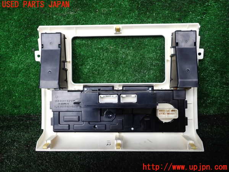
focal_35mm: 30
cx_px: 114
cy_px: 86
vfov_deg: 46.8
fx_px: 198
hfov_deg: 60.0
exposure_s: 1/60
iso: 125
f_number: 2.3
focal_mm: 5.4
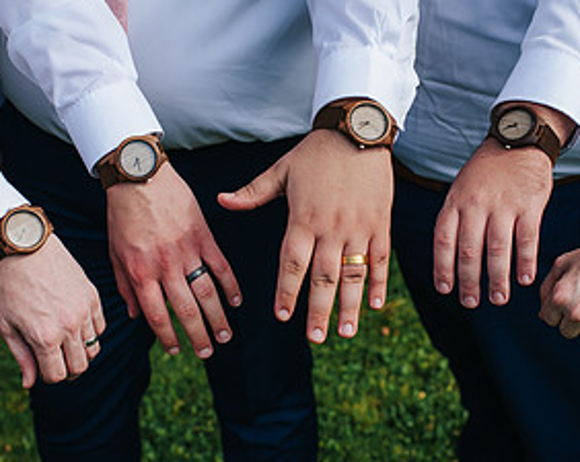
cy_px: 210
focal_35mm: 72
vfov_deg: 21.2
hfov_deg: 26.4
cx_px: 325
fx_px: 1235
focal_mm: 35
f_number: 3.2
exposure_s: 1/1000
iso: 160
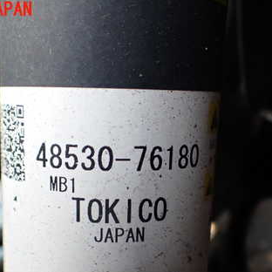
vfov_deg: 32.9
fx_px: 453
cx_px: 135
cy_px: 195
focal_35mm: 51
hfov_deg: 33.4
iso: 200
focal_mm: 5.4
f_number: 2.3
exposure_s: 1/125
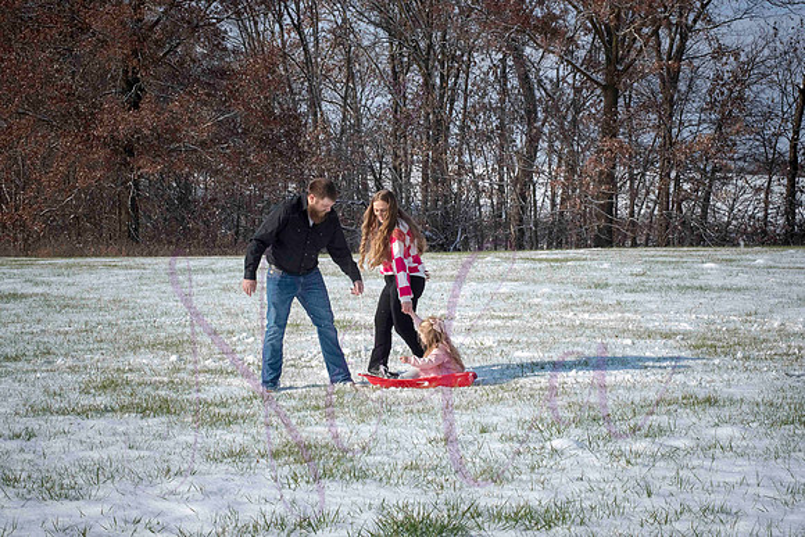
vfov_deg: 17.1
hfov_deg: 25.4
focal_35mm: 80
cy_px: 268
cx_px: 402
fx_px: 1789
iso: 640
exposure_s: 1/1000
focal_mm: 80
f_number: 16
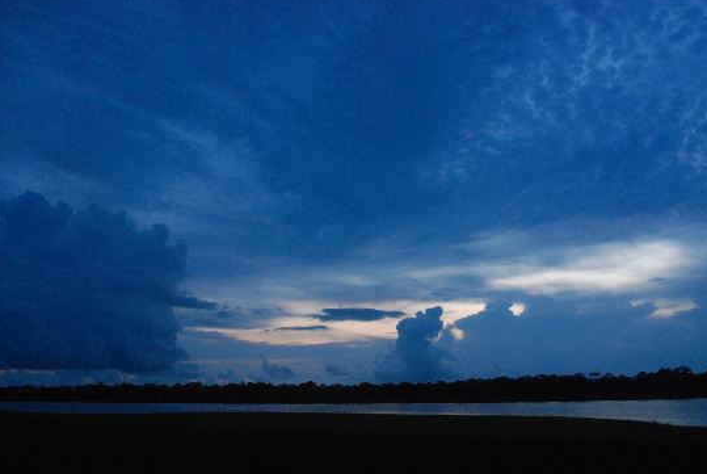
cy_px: 264
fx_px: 629
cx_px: 395
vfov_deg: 41.2
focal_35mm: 32
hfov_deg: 58.5
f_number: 3.5
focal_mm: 18
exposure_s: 1/30
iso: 1100
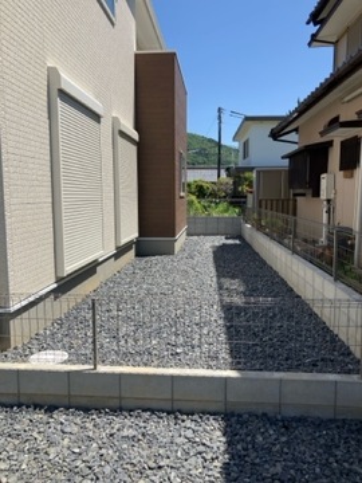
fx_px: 390
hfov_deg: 49.7
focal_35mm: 28
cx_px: 181
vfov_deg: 63.4
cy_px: 242
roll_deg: -0.6
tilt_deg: -6.2
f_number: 1.8
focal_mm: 3.99
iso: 32
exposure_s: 1/1869
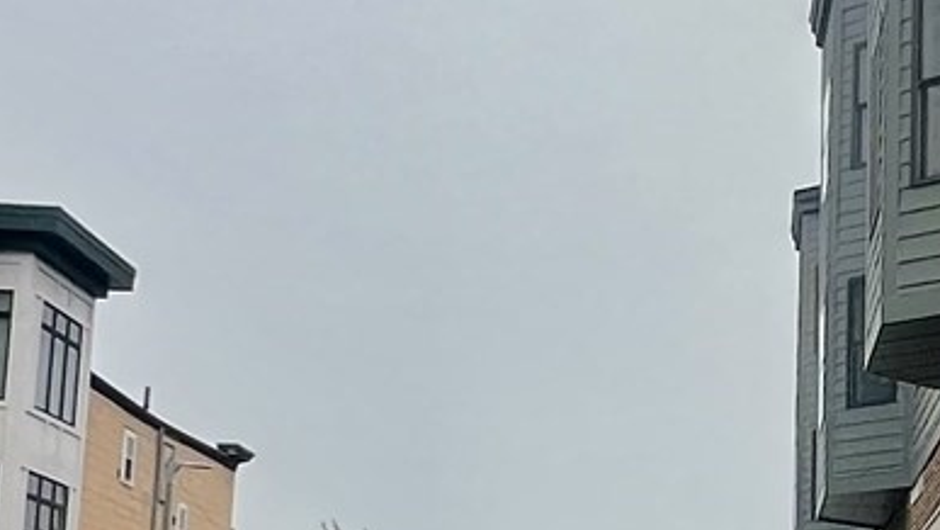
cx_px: 967
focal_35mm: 75
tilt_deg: +10.1
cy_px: 425
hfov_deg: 26.5
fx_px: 1870
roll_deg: -0.5
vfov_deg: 16.0
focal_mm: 1.57
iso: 32
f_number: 1.8
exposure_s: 1/564
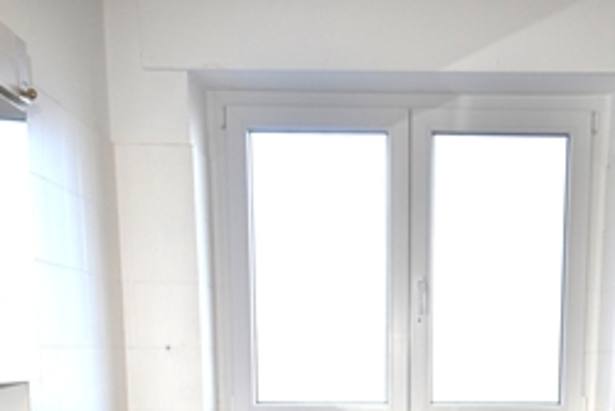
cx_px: 408
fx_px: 752
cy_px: 460
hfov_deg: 43.9
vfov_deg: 27.7
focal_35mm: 44
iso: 400
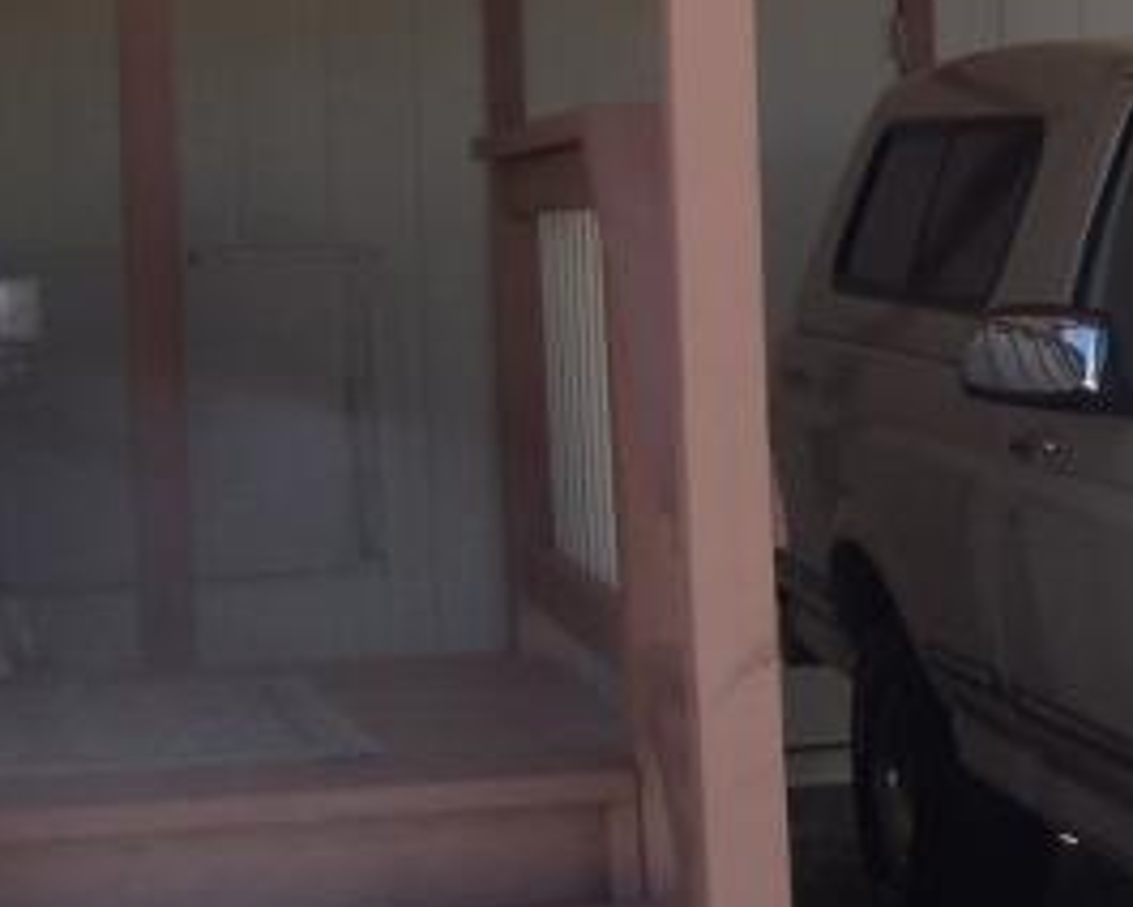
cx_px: 1898
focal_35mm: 166
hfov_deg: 11.0
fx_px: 5566
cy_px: 171
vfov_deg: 9.3
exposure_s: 1/160
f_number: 7.1
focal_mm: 6
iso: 100
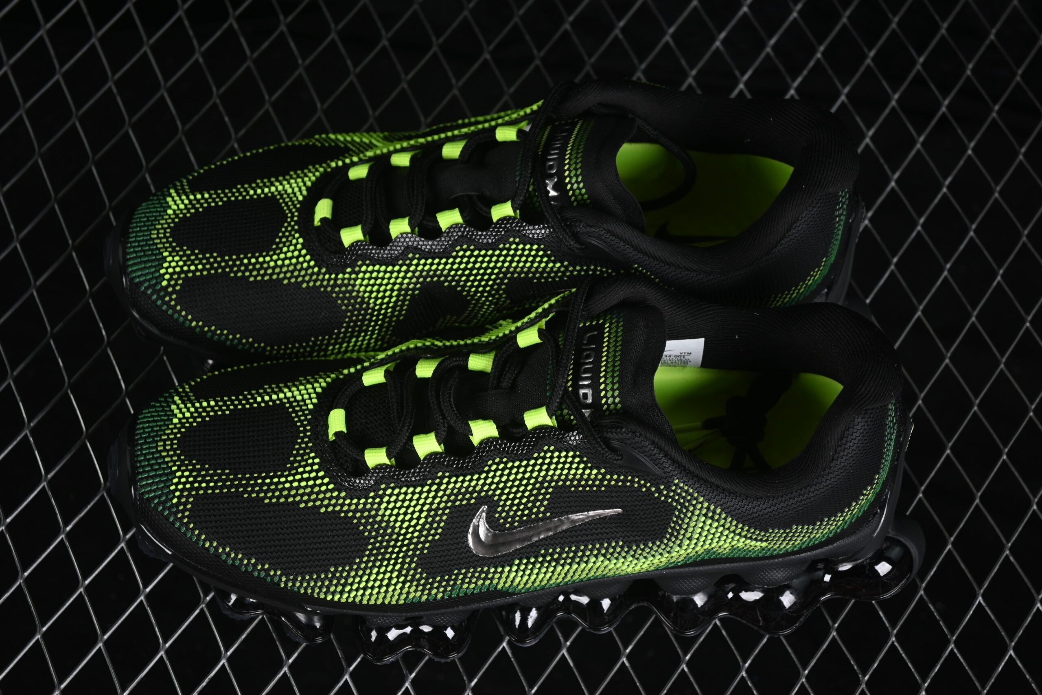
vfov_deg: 18.2
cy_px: 348
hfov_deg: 27.0
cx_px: 521
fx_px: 2171
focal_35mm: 75
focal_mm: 50
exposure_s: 1/60
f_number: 6.3
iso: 160
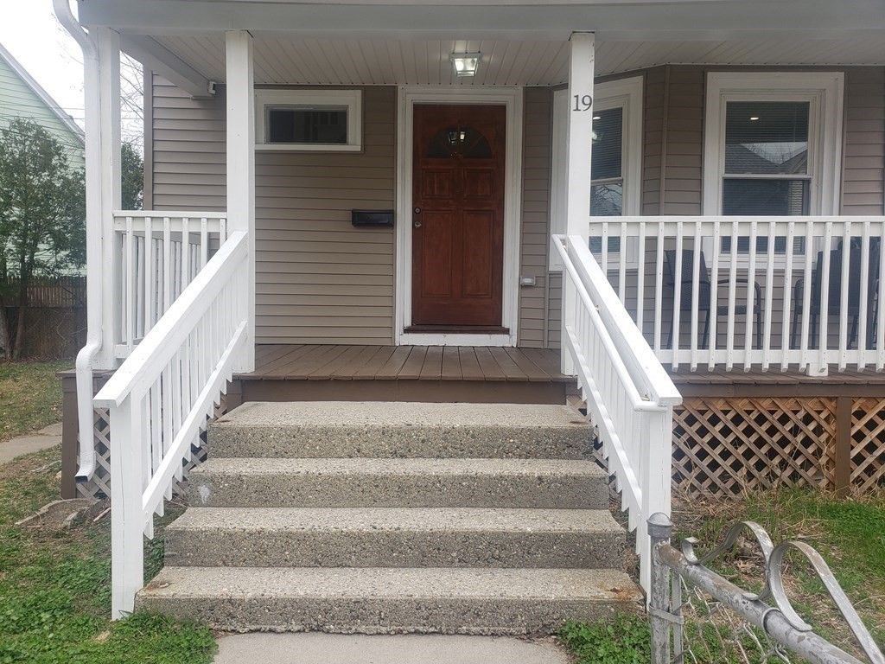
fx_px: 665
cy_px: 332
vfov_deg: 53.1
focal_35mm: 26
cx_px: 442
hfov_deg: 67.3
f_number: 2.4
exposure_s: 1/360
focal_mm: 4.3
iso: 50
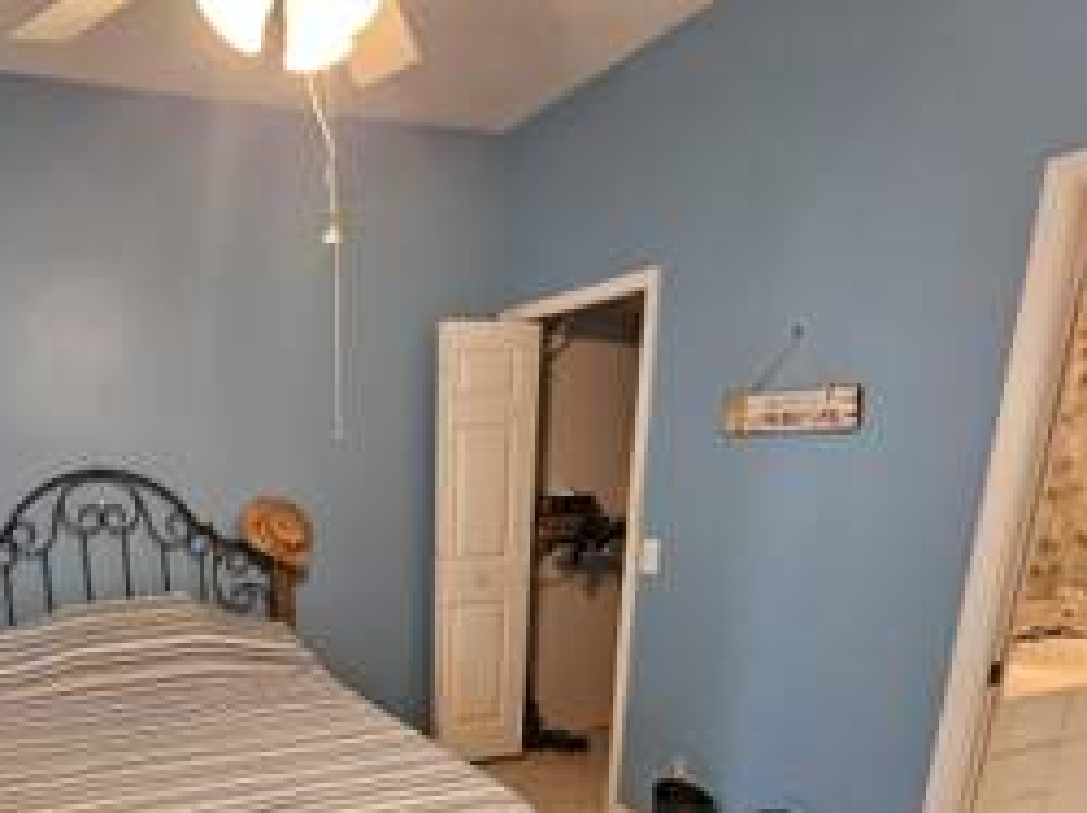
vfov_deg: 49.6
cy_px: 711
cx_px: 330
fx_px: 784
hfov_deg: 66.8
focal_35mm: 25
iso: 400
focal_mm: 2.2
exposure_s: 1/30
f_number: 2.2
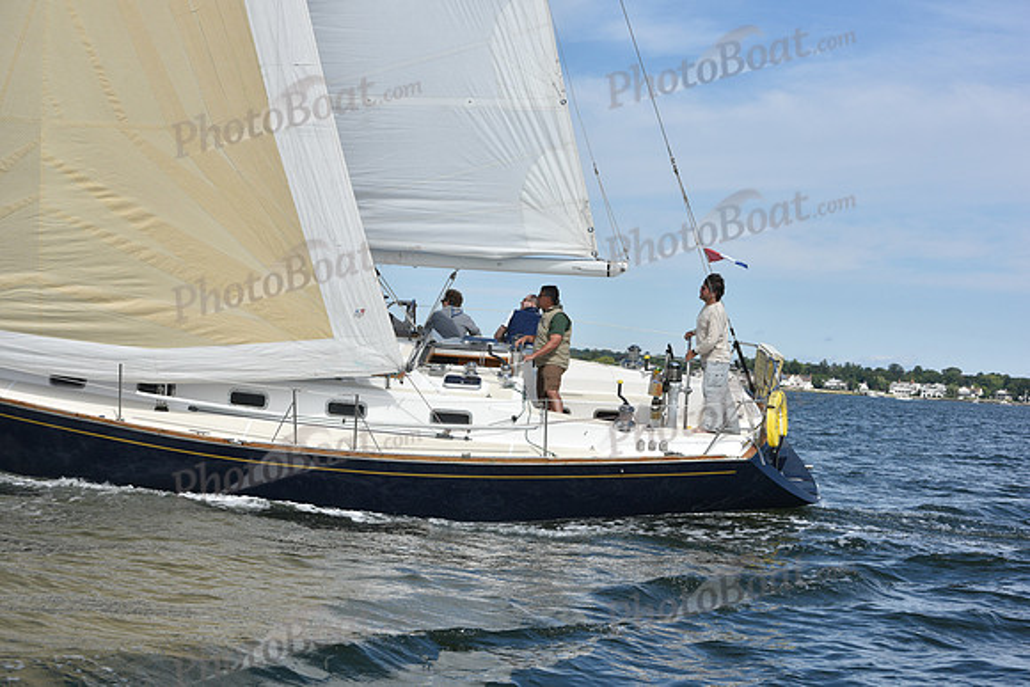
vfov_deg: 19.5
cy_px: 344
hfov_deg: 28.8
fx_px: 2003
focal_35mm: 70
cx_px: 515
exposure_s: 1/1000
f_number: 10
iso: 320
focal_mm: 70
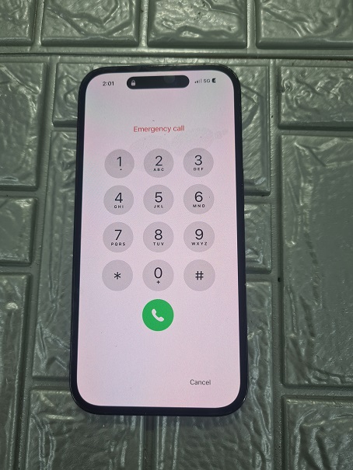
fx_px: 353
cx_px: 176
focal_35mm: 26
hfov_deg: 53.1
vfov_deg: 67.3
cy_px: 235
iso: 50
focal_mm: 5.4
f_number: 1.8
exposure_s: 1/188
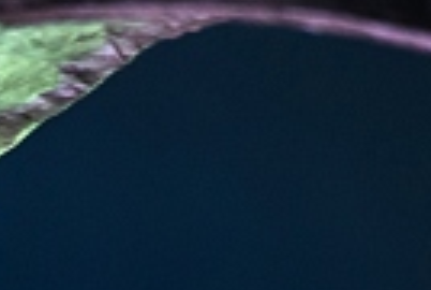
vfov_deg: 0.9
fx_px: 19270
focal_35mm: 1606
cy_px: 483
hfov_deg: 1.3
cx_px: -71
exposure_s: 1/80
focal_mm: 200
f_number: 2.8
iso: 250
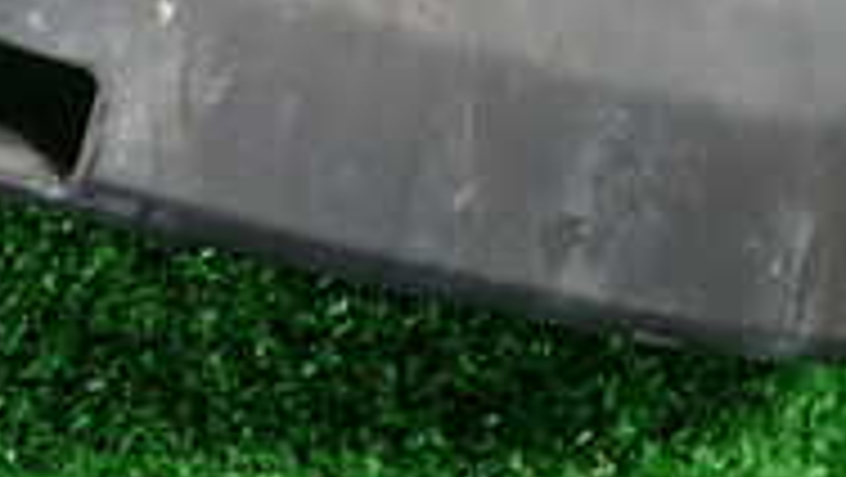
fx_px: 1953
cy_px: -360
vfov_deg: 12.8
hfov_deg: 24.4
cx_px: 436
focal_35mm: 87
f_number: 2
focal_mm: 4.5
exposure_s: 1/40
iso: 200
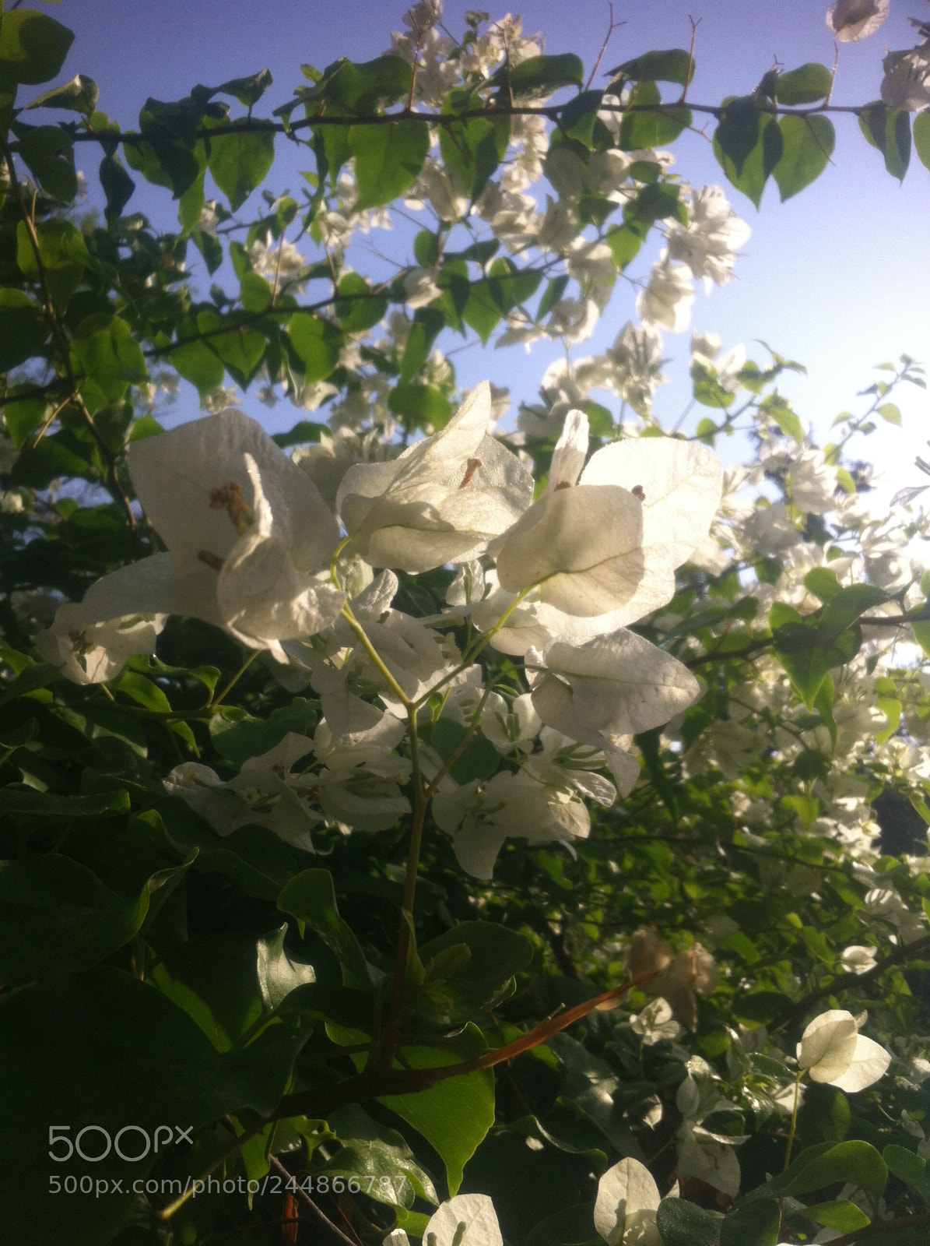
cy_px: 623
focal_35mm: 35
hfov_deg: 40.6
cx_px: 465
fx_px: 1257
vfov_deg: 52.7
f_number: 2.8
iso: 80
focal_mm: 3.85
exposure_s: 1/914
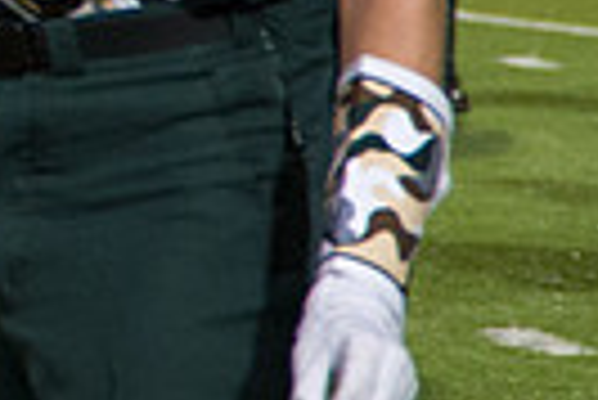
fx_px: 11092
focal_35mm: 667
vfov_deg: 2.1
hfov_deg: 3.0
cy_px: -433
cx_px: -975
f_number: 5.6
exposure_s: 1/160
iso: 2500
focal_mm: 102
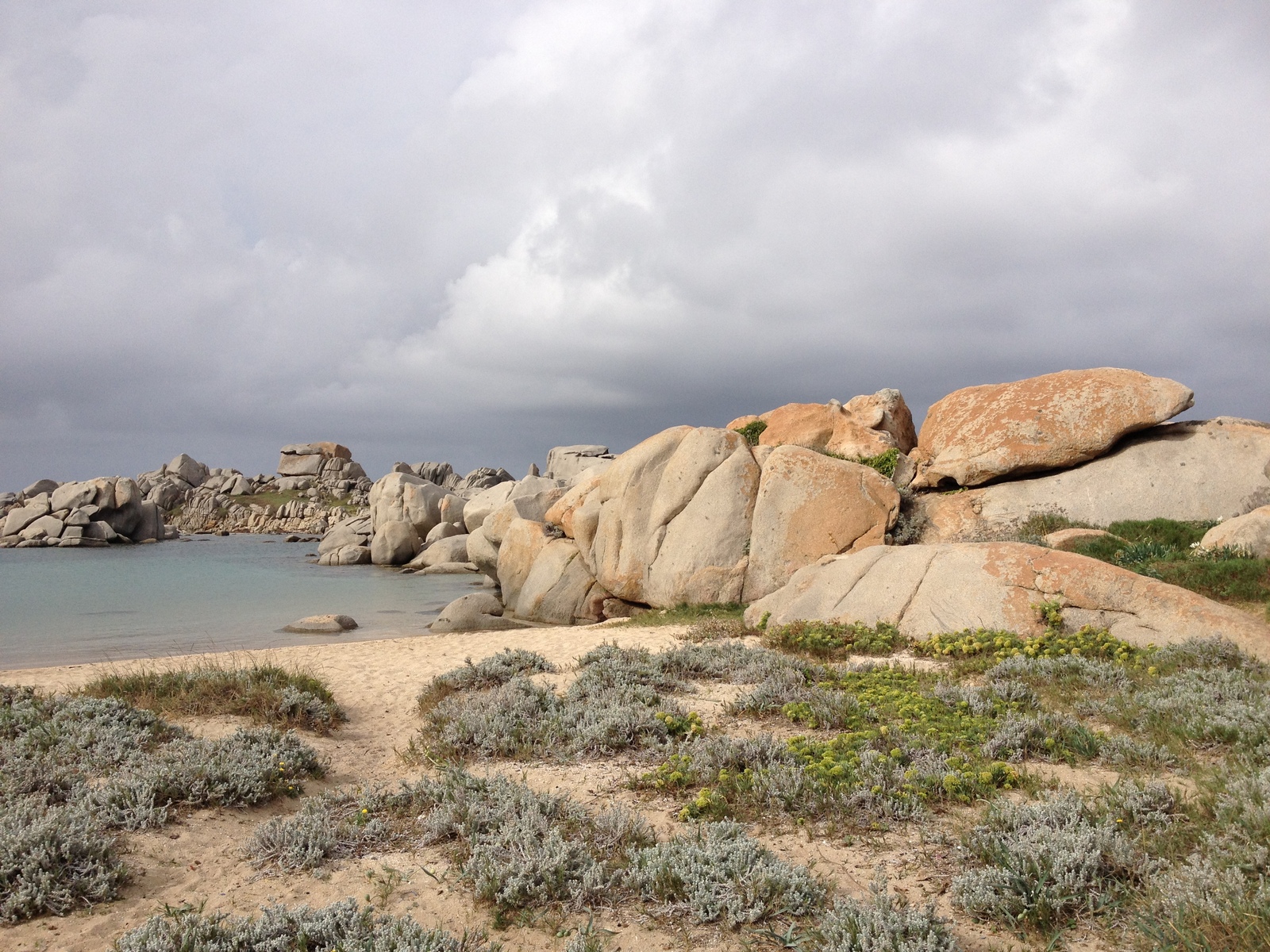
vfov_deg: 40.7
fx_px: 1284
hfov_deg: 52.6
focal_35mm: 35
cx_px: 635
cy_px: 476
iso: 64
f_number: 2.4
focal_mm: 4.28
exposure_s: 1/2513
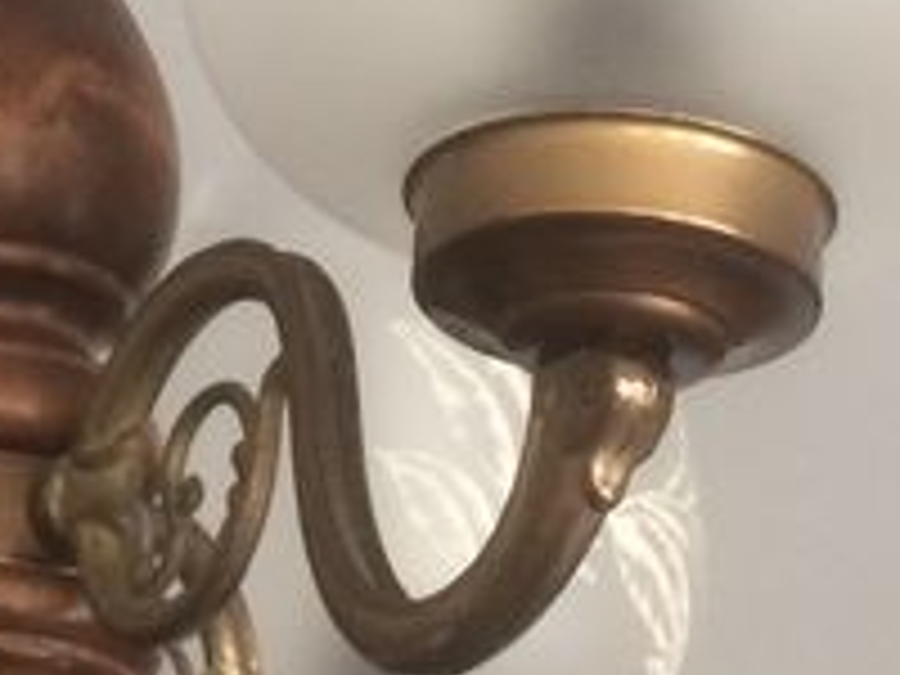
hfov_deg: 13.4
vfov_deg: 10.0
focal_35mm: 145
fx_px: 3770
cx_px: -50
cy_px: -243
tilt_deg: +32.6
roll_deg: -2.5
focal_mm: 4.15
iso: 125
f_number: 2.2
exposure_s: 1/33
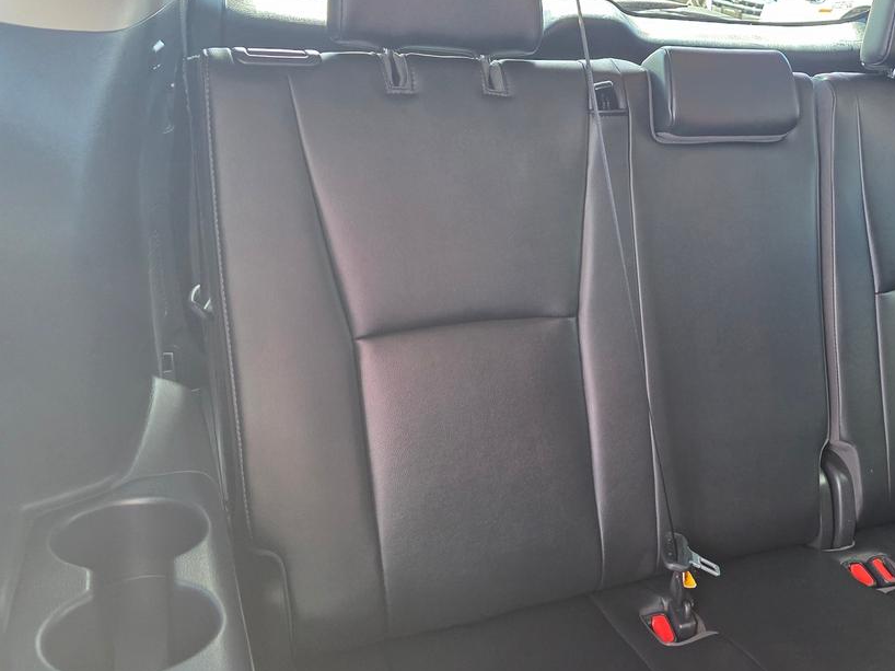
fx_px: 931
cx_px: 699
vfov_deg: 39.5
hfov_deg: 48.8
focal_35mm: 36
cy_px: 396
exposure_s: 1/120
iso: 400
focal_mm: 6.3
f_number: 1.7
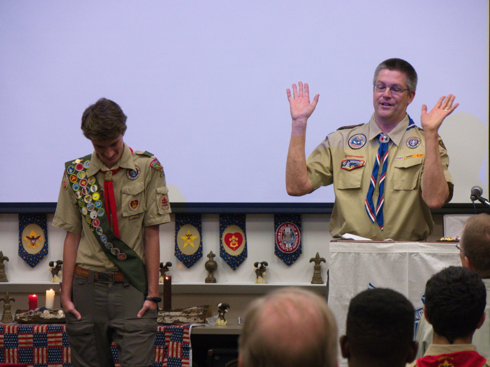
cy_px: 184
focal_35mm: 168
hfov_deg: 11.8
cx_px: 245
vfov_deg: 8.8
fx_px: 2378
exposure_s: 1/125
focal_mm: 84
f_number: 5.4
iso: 3200
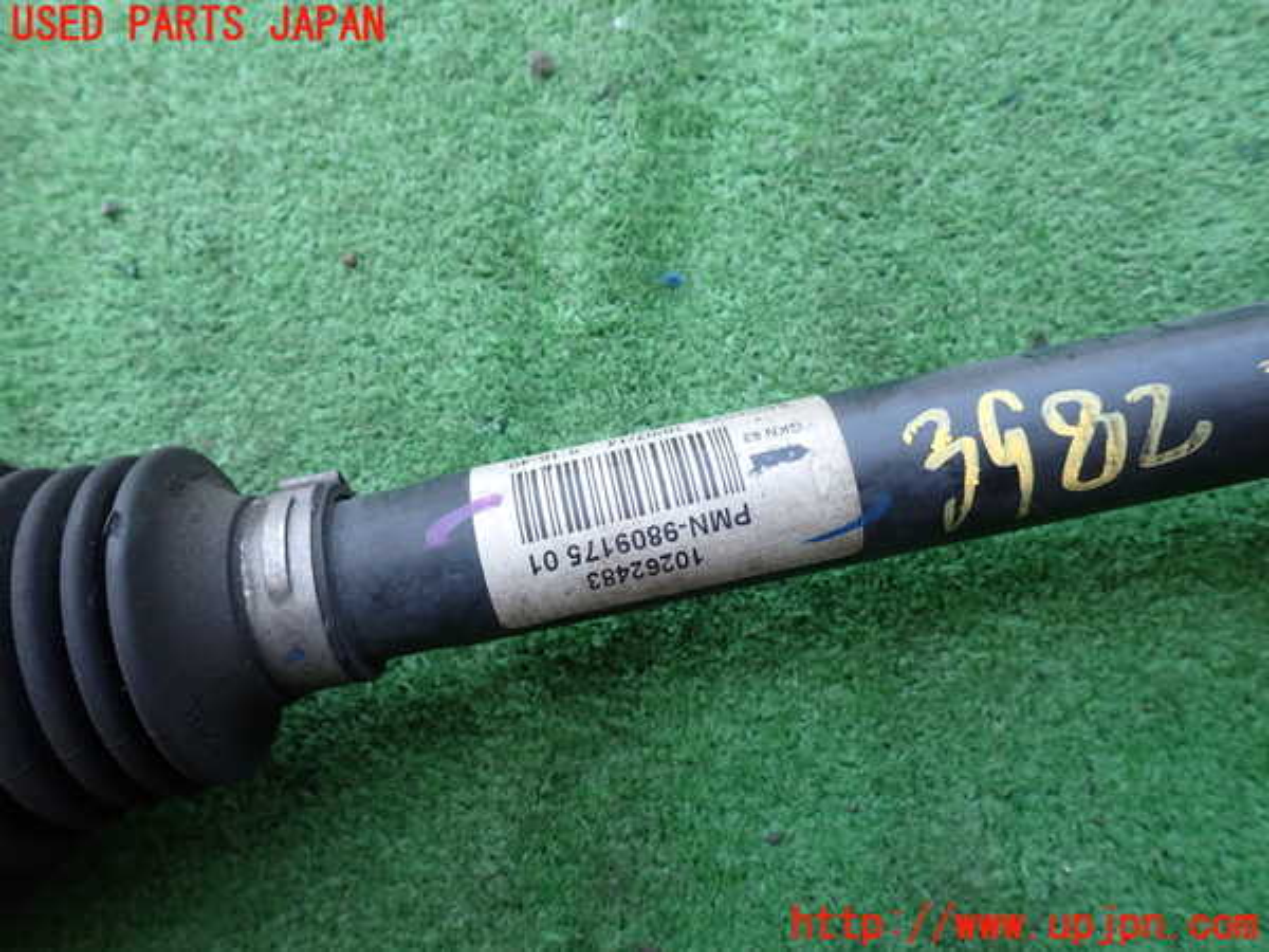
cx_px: 634
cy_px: 476
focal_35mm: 25
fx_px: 916
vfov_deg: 54.9
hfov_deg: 69.4
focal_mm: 4.5
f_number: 2.8
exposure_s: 1/125
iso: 100
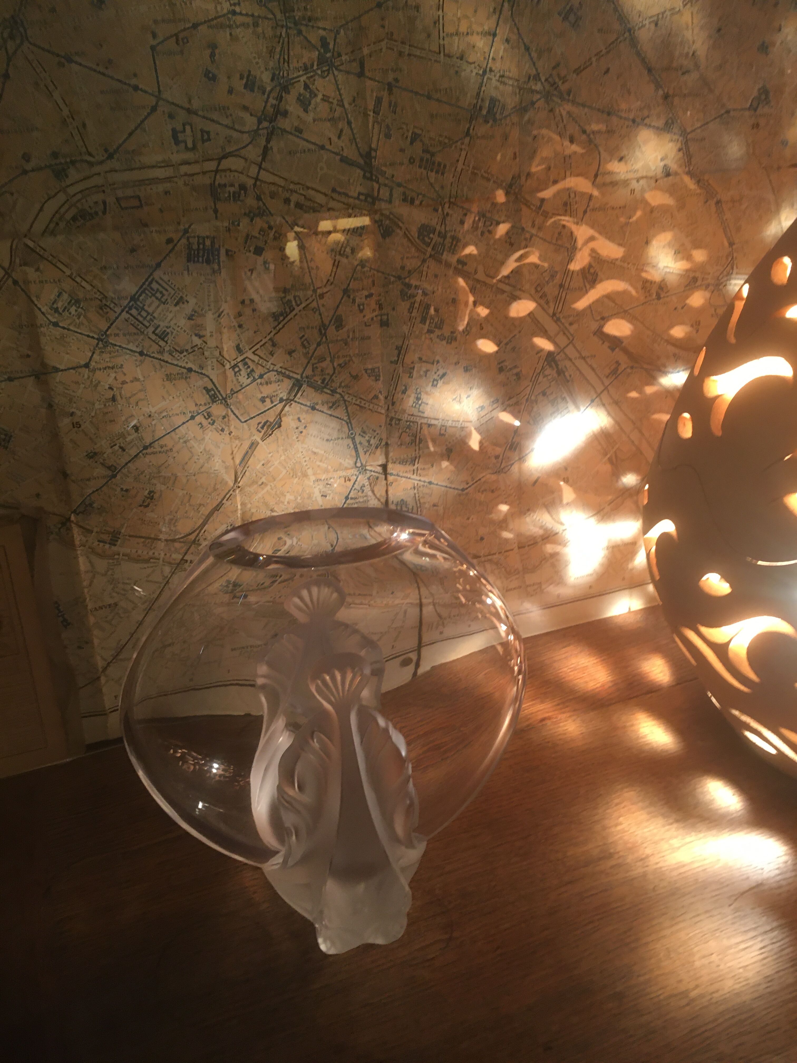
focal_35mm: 29
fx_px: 890
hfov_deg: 48.2
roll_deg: -0.6
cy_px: 532
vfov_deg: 61.7
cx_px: 398
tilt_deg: -29.8
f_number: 2.2
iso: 125
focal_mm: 4.15
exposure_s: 1/33
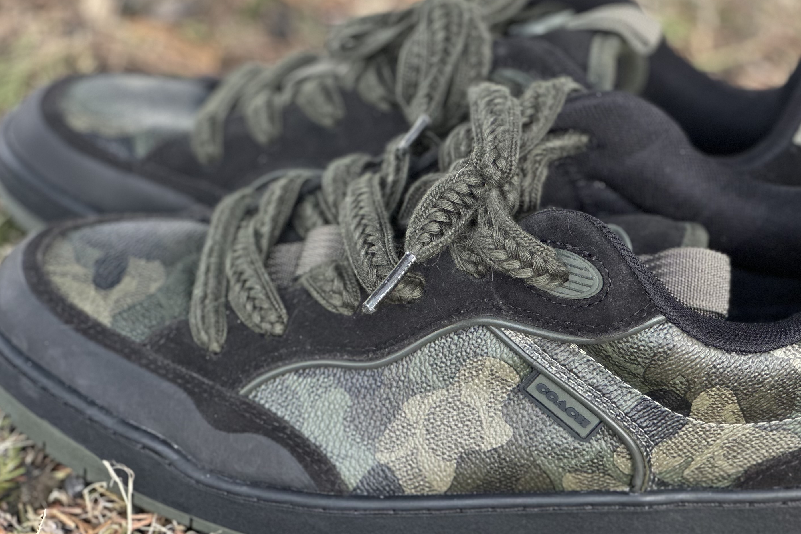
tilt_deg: -33.8
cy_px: 323
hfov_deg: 17.7
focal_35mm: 115
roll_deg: -3.5
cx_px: 546
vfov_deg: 11.9
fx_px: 2559
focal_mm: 9
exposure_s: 1/121
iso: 160
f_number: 2.8
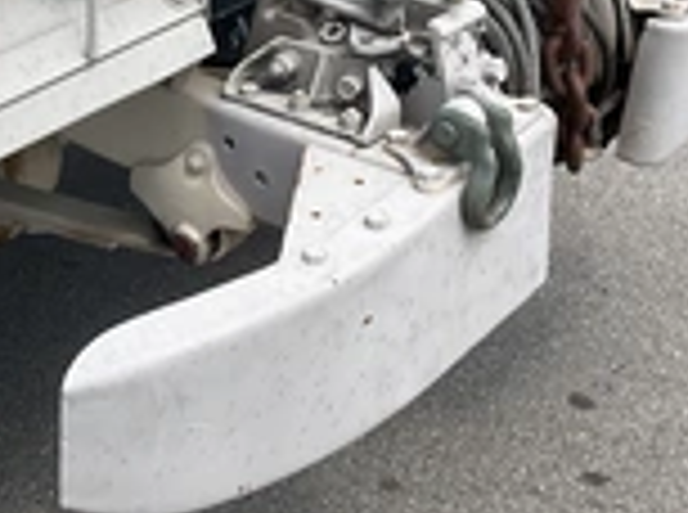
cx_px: 166
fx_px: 1507
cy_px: -40
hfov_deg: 25.4
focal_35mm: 76
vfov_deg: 18.6
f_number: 1.8
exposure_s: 1/1121
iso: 25
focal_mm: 3
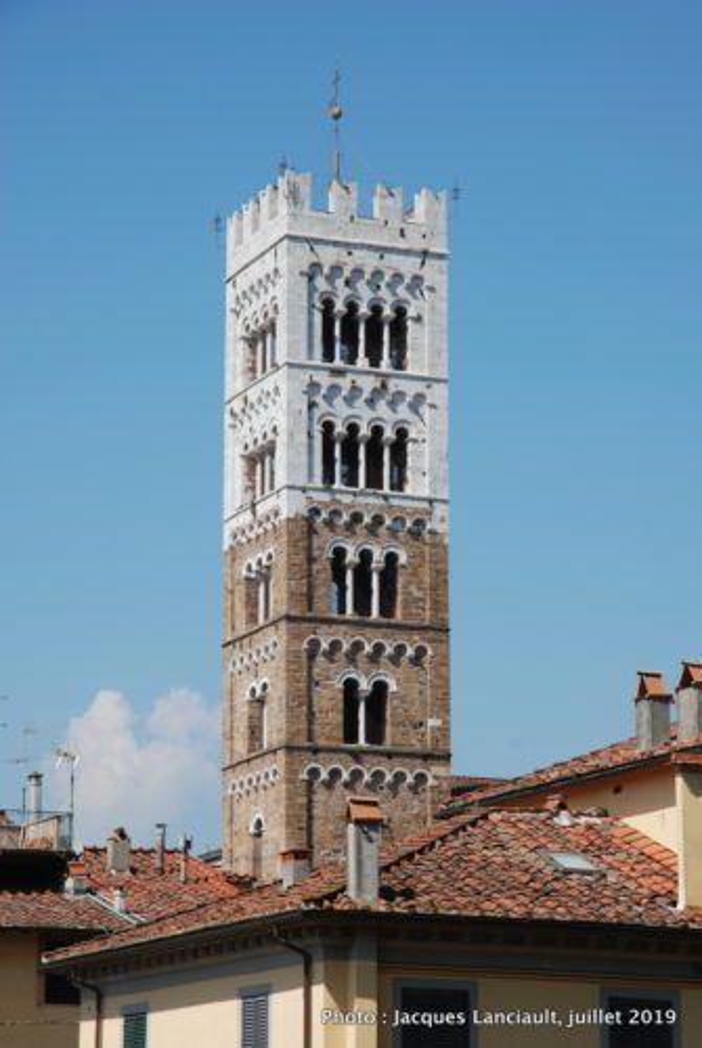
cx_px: 351
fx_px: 3060
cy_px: 524
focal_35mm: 105
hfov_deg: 13.1
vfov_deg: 19.4
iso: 100
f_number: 11
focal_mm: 70
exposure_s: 1/160
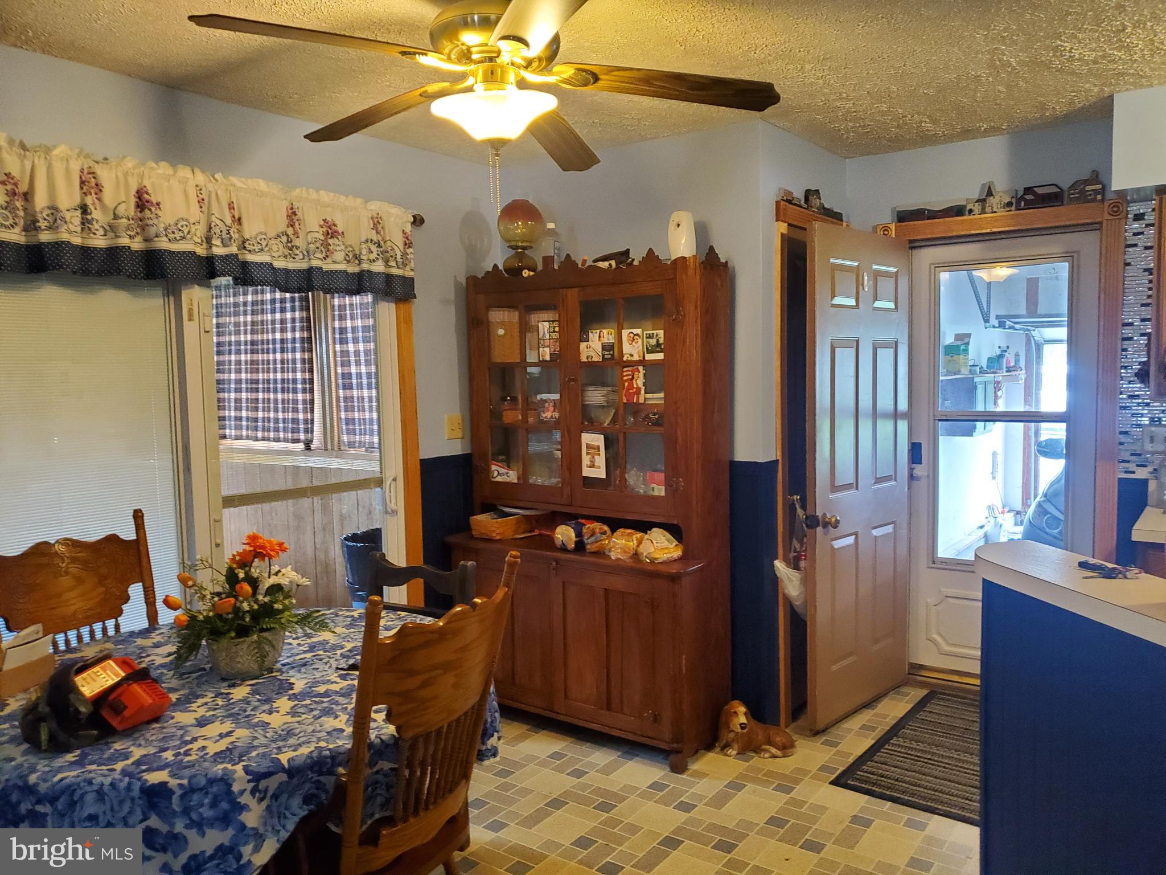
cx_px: 583
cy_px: 438
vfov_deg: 53.1
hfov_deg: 67.3
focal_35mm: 26
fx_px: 876
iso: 400
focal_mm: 4.3
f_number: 1.5
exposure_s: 1/39
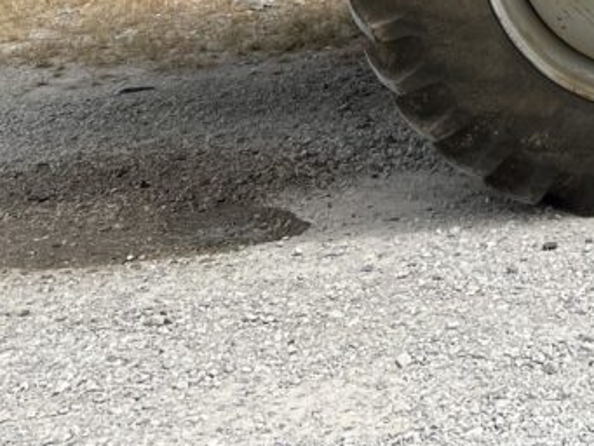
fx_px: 2008
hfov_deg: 15.5
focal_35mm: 117
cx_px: 890
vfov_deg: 11.1
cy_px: -535
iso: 50
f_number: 1.5
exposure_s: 1/5319
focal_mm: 5.7
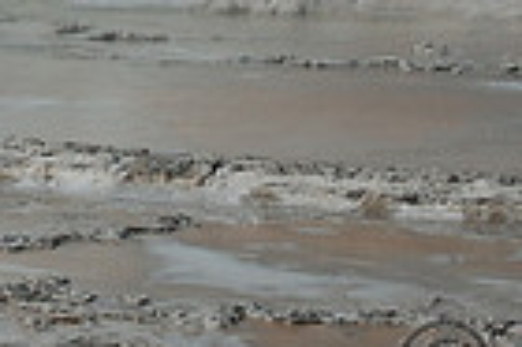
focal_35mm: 193
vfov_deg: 7.0
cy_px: -146
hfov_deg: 10.6
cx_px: 7
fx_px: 2796
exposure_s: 1/320
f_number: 9
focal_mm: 31
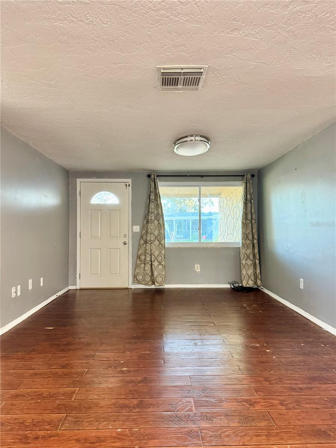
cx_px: 168
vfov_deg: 71.6
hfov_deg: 56.8
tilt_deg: +0.1
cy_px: 224
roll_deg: -0.3
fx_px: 311
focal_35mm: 24
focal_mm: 6.76
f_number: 1.78
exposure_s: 1/60
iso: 400
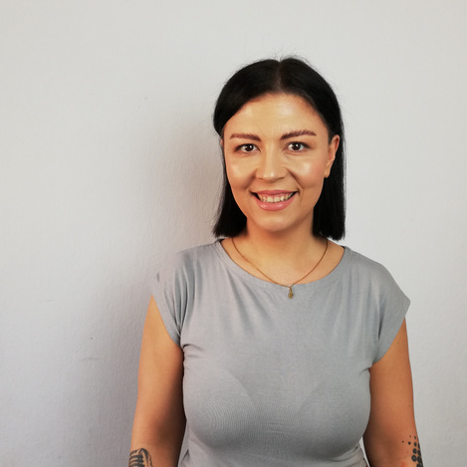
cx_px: 245
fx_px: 534
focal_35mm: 35
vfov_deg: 47.2
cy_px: 231
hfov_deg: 47.2
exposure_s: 1/50
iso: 80
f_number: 2.2
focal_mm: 3.81
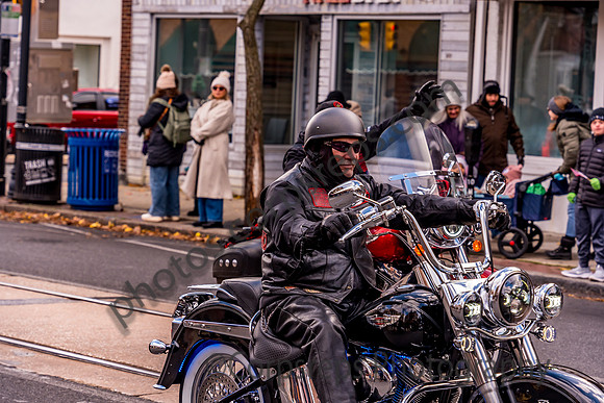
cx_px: 302
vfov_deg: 12.1
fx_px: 1896
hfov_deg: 18.1
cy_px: 202
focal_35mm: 113
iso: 800
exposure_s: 1/640
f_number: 6.3
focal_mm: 113
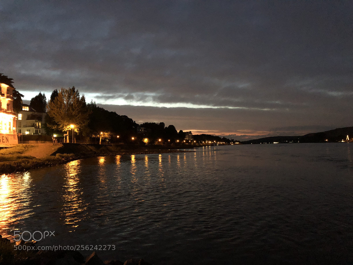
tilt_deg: +3.8
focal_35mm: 28
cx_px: 176
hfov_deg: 63.4
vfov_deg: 49.7
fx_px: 286
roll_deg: +2.3
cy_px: 132
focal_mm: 4
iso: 640
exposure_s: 1/4
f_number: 1.8
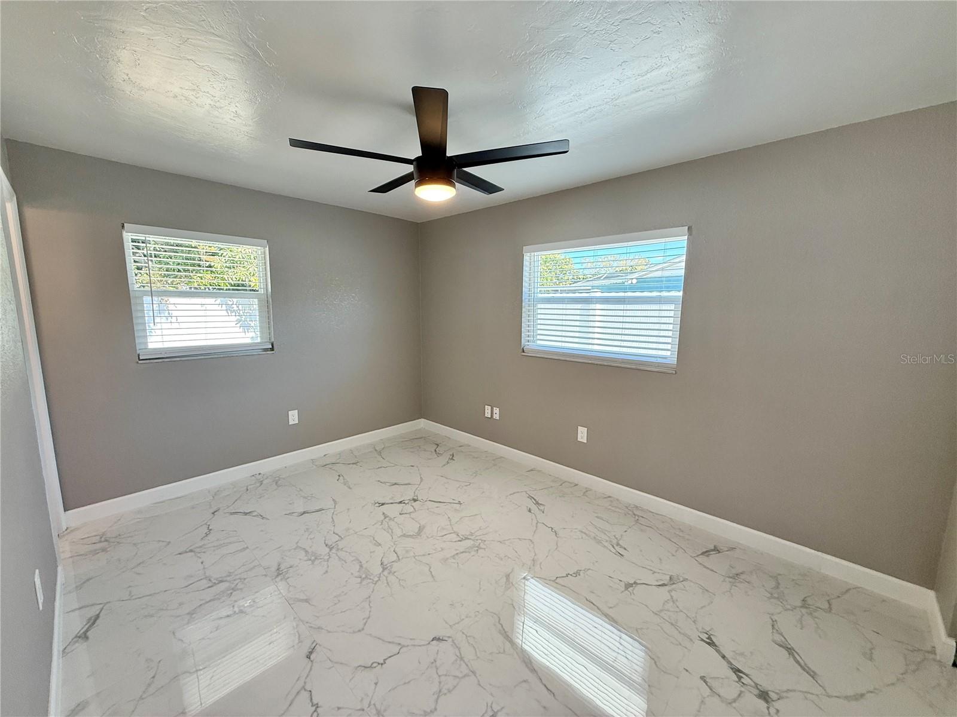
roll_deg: -0.2
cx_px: 478
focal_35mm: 14
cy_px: 358
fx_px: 387
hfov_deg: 102.1
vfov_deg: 85.7
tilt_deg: -7.6
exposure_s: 1/120
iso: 100
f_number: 2.2
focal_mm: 2.22
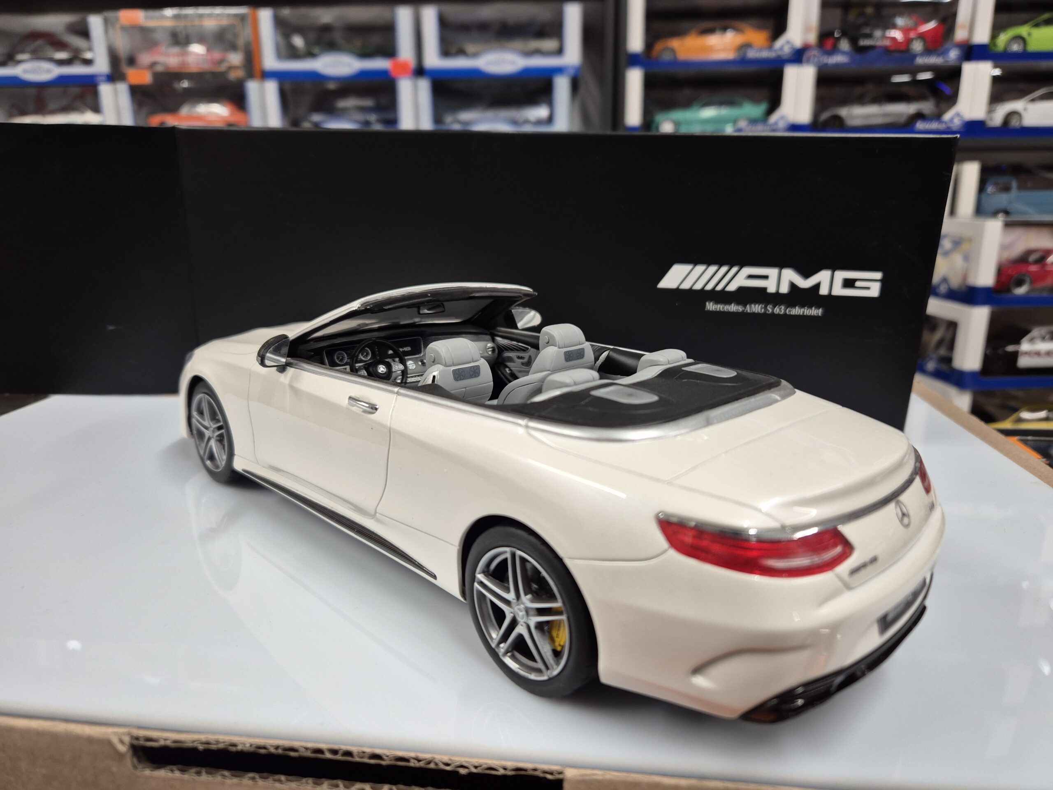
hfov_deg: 73.9
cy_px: 395
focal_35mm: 23
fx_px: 700
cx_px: 526
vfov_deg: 58.9
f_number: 1.8
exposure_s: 1/100
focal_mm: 5.4
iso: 160
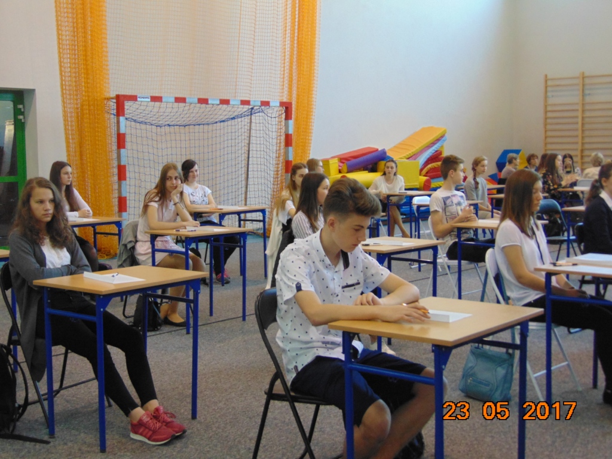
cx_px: 306
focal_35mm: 50
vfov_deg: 29.1
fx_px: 884
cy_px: 230
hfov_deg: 38.2
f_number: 3.5
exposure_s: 1/40
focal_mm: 9
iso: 320
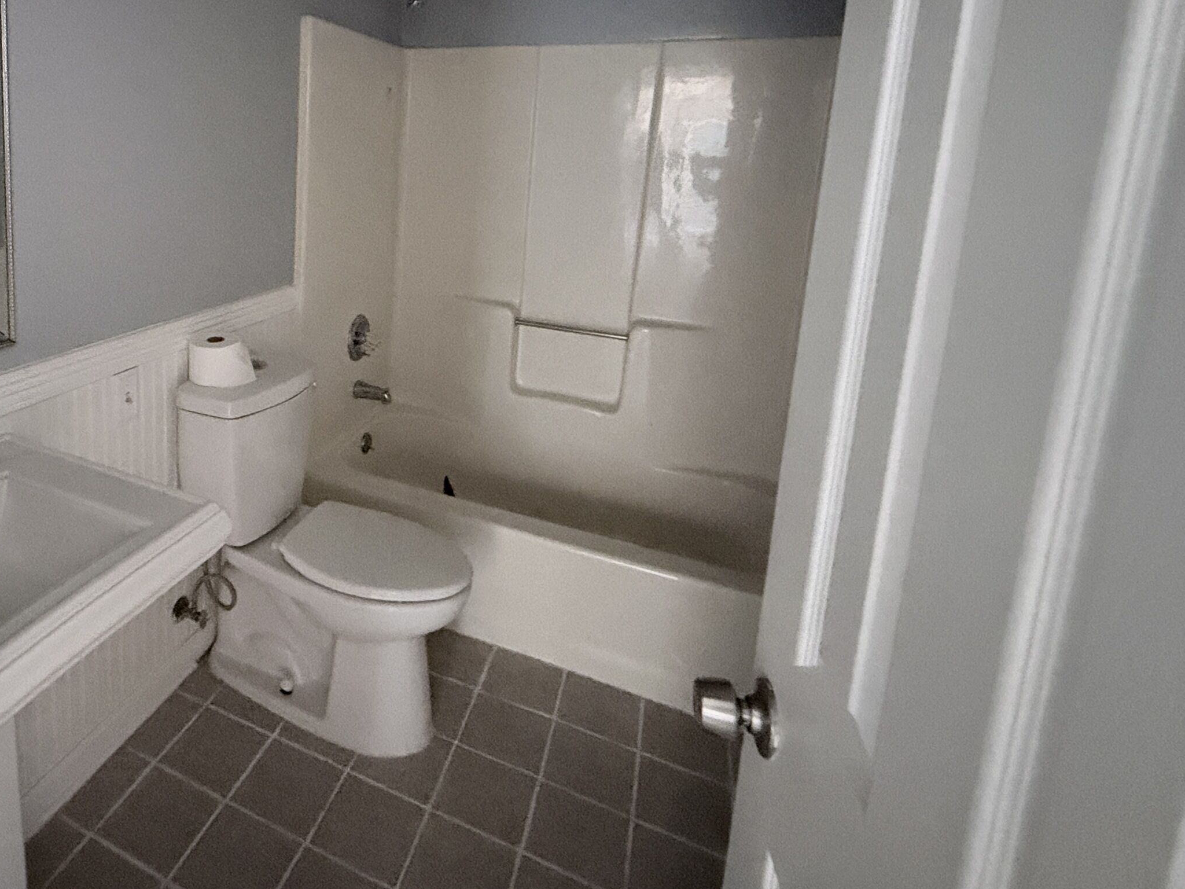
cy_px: 257
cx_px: 326
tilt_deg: -9.7
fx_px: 719
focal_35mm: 21
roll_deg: -1.8
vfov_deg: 61.0
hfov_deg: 74.5
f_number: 2.2
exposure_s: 1/29
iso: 1250
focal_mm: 2.22
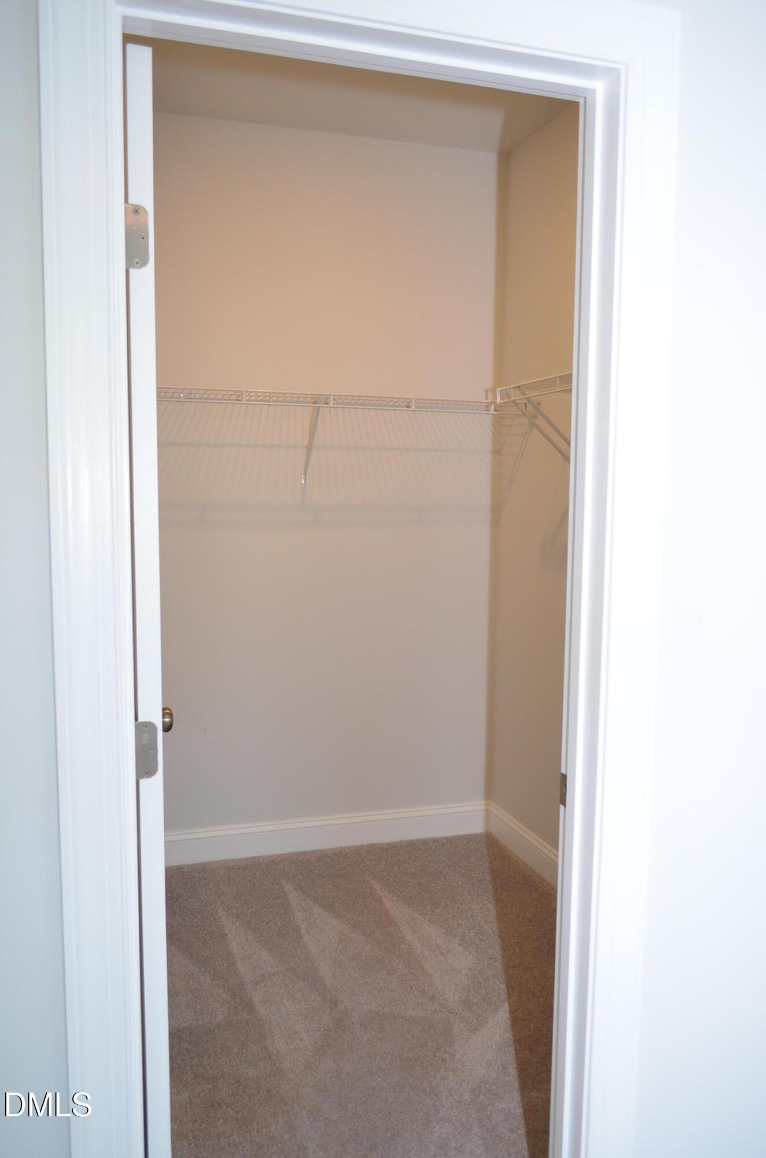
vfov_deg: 67.5
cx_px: 383
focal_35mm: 27
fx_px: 866
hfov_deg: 47.7
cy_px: 579
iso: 560
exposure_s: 1/60
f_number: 4
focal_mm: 18
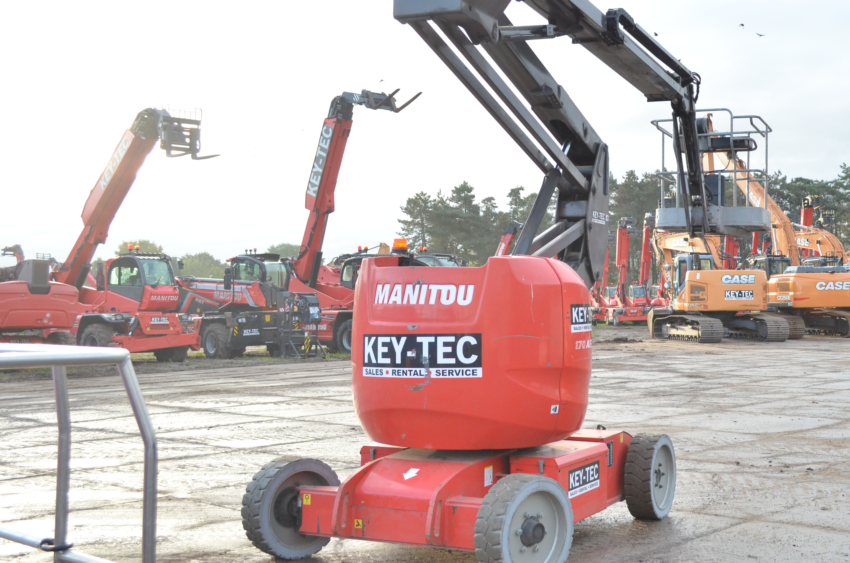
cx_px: 595
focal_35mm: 45
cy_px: 233
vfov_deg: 29.7
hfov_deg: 42.8
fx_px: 1060
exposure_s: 1/400
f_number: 5
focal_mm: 20
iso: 640
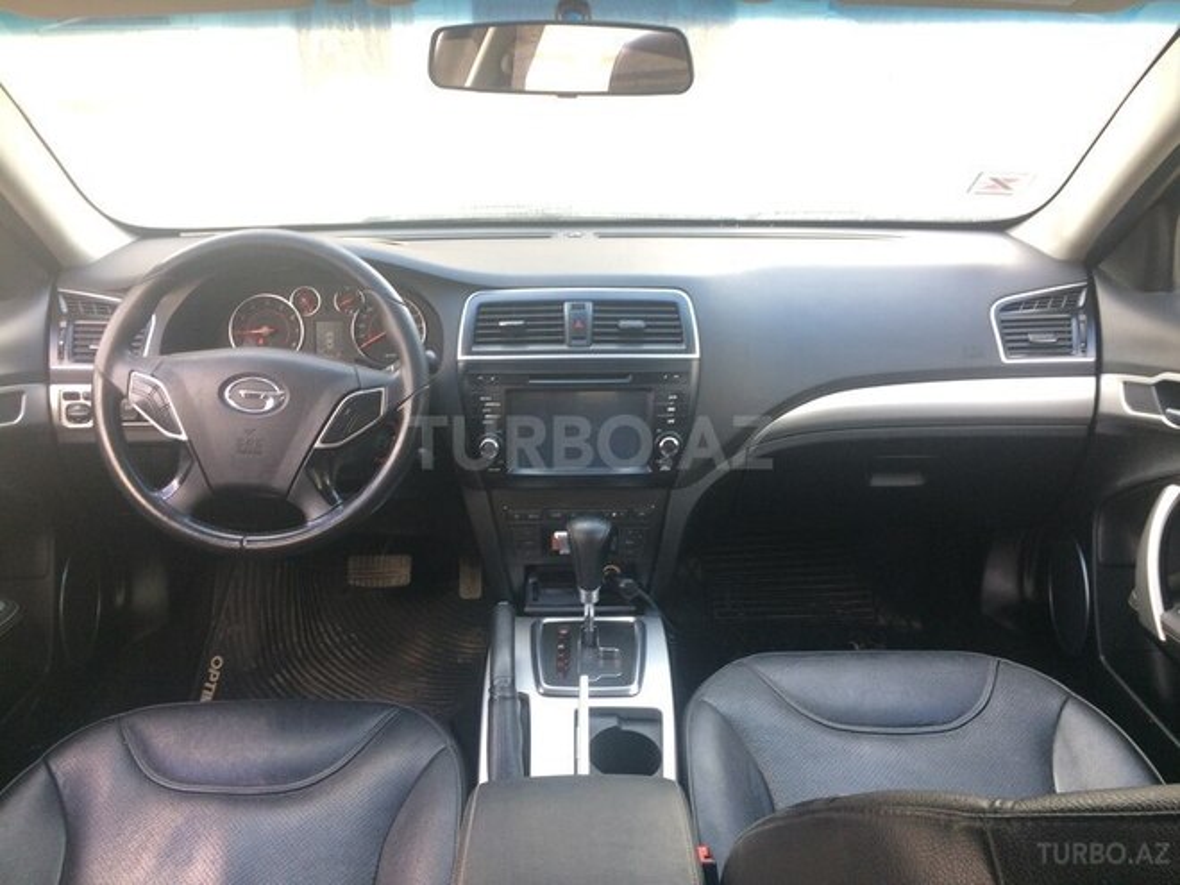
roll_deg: -1.3
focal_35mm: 29
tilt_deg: -22.6
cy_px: 442
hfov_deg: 61.7
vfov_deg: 48.2
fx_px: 989
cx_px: 590
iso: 64
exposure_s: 1/33
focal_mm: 4.15
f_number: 2.2
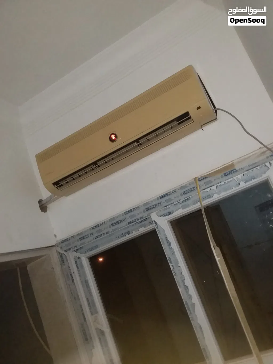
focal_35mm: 31
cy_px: 182
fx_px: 326
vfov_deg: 58.3
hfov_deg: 45.4
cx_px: 136
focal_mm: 3.3
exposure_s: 1/25
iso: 200
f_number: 2.2
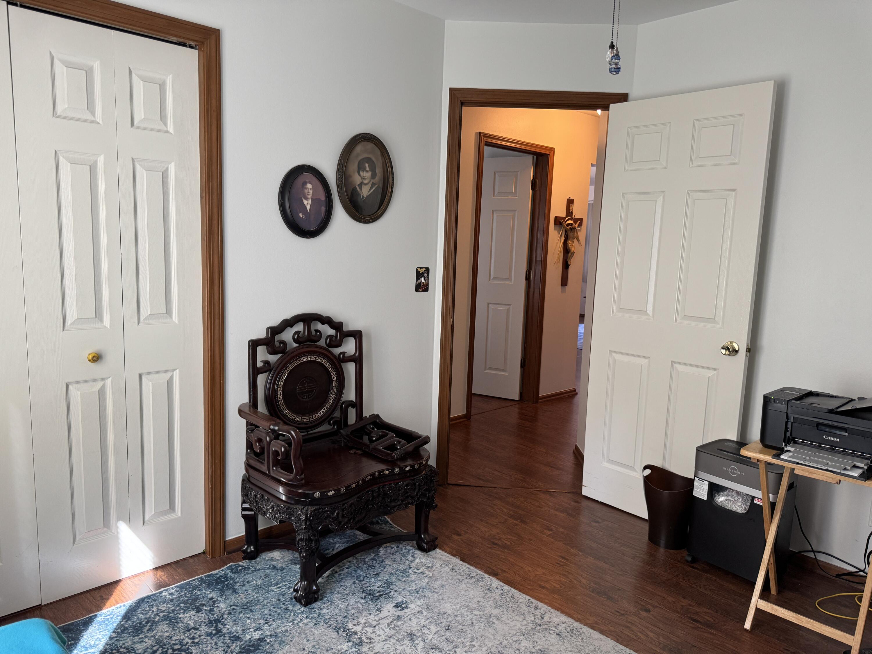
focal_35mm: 24
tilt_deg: -8.2
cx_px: 436
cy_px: 327
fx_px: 605
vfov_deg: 56.8
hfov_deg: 71.6
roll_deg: -1.4
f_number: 1.78
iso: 160
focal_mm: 6.76
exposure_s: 1/60
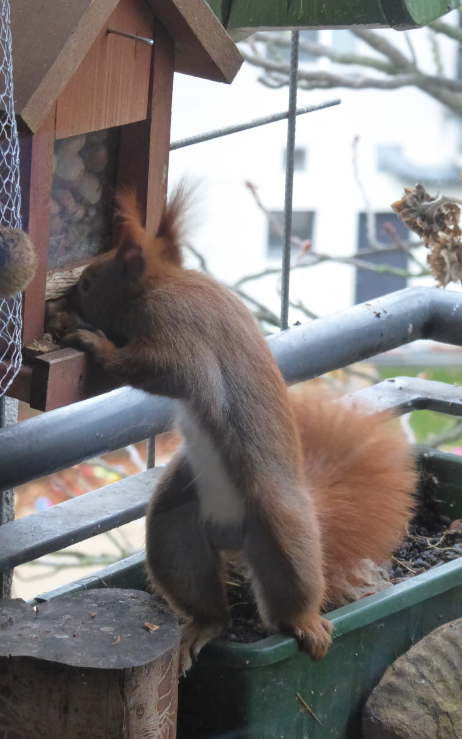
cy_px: 370
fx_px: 4756
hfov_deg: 5.6
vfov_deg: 8.9
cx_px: 233
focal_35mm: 236
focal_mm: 35.8
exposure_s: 1/25
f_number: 5.6
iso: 800
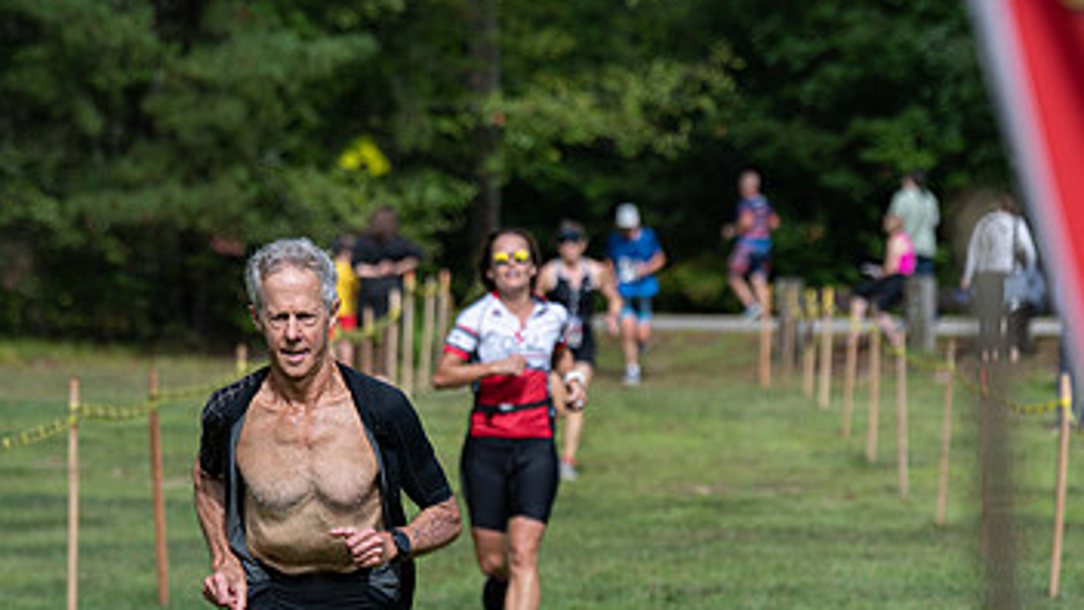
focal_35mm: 259
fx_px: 7445
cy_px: 578
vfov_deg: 4.7
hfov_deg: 8.3
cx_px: 610
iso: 200
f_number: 5
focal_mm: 150
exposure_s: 1/1250
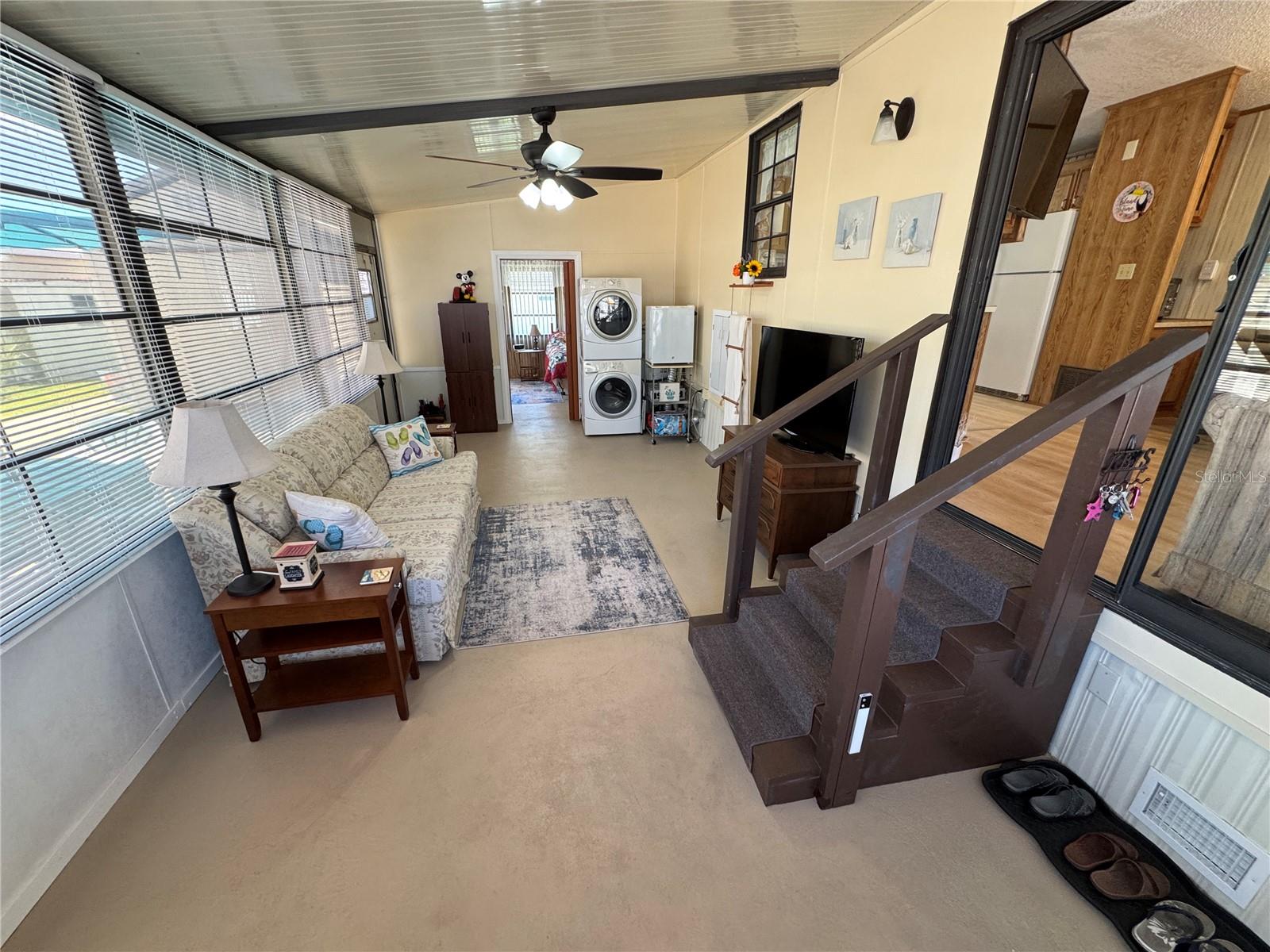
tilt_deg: -19.3
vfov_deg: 85.7
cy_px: 476
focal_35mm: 14
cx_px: 635
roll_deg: +0.4
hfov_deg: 102.1
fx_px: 514
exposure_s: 1/60
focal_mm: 2.22
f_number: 2.2
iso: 200
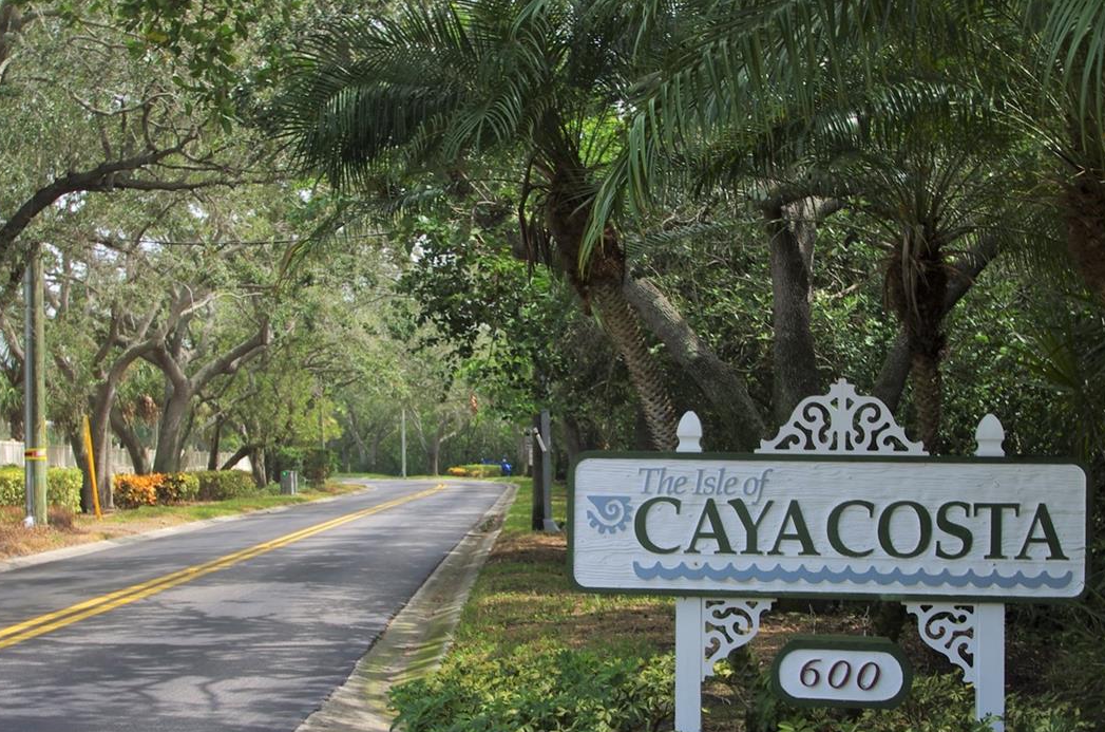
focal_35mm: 55
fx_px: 1684
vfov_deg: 24.4
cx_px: 561
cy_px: 490
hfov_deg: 36.3
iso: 100
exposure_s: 1/80
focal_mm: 24
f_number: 9
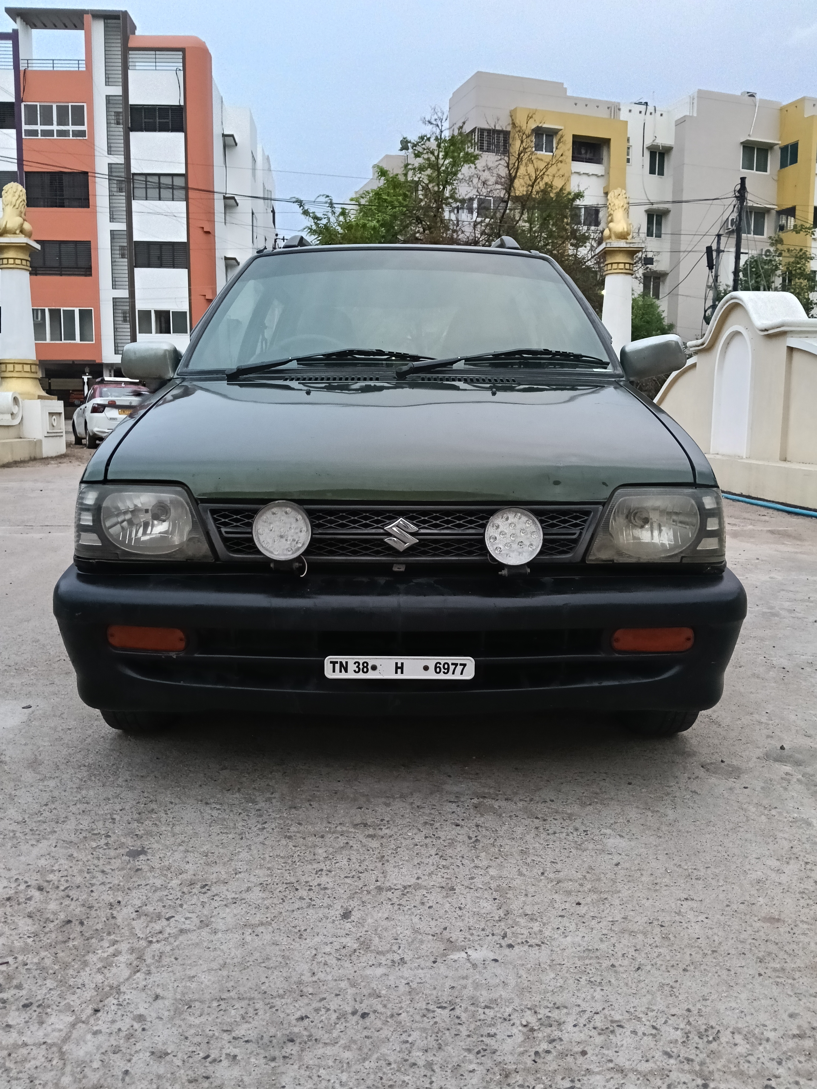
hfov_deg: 51.4
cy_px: 544
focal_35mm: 27
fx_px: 850
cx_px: 408
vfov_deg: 65.3
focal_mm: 3.98
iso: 500
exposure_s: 1/33.3
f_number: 1.8
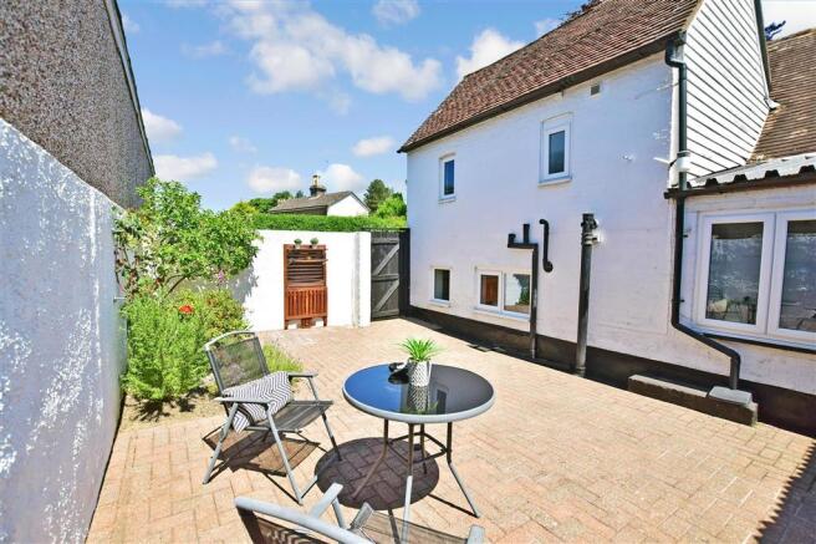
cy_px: 272
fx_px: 340
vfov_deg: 77.3
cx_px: 408
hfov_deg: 100.4
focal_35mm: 15
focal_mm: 10
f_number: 8
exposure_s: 1/1250
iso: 400
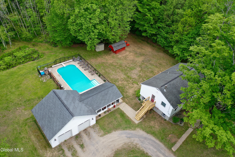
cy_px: 78
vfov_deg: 46.4
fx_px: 183
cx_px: 118
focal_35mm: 28
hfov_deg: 65.5
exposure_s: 1/30
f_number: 3.2
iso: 100
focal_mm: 10.26
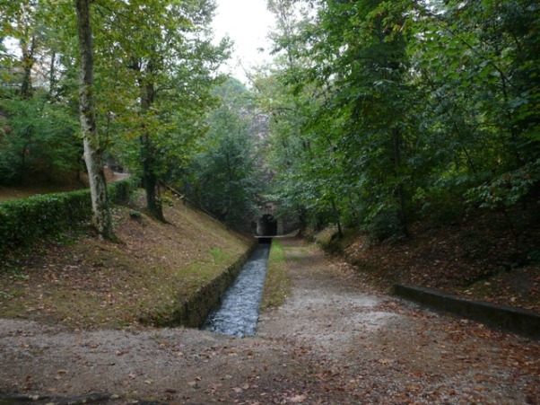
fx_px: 437
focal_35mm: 28
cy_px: 202
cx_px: 270
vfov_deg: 49.7
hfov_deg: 63.5
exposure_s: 1/80
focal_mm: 4.6
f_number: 2.8
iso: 100
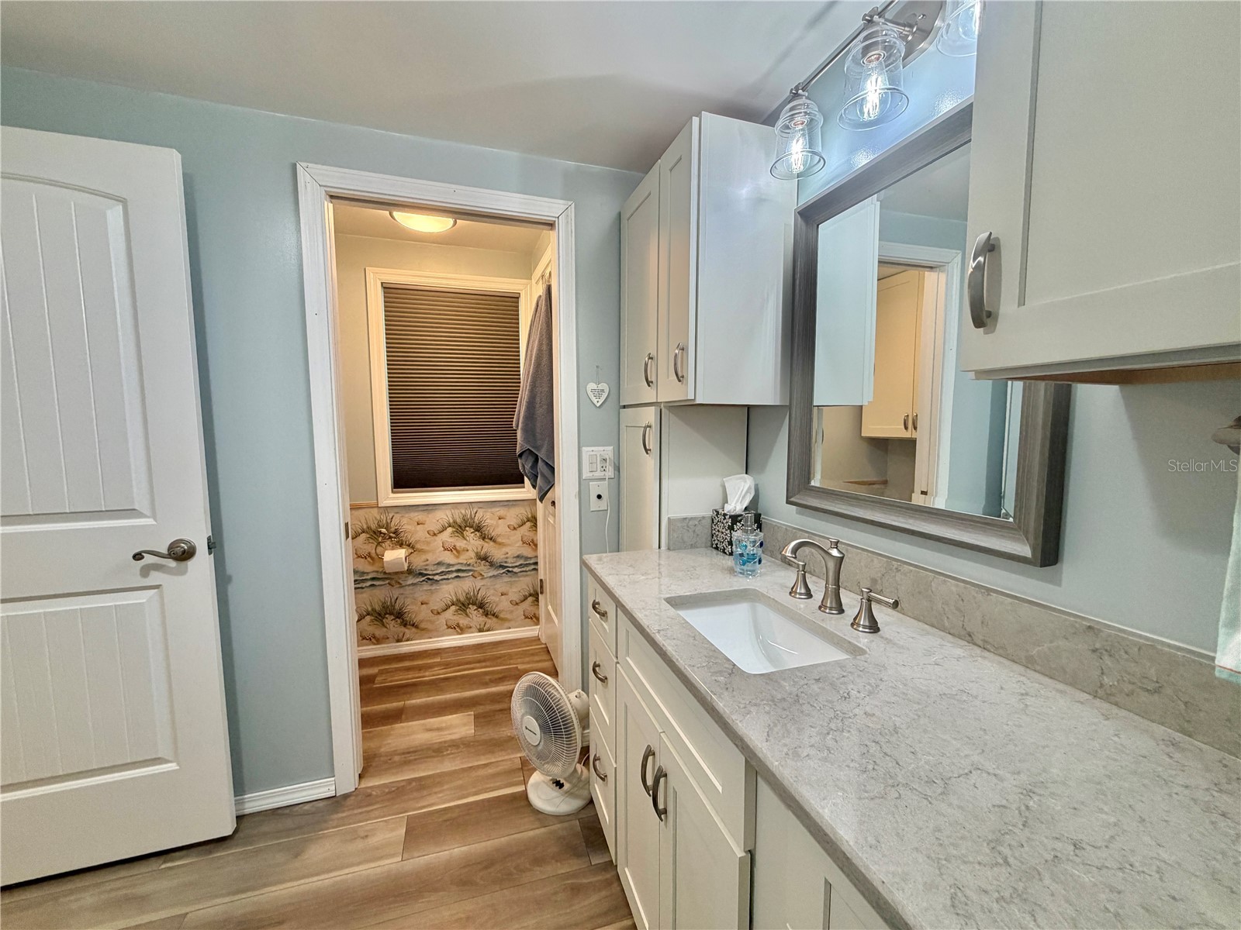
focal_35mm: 14
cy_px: 465
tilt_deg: -5.9
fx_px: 502
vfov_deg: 85.7
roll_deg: +1.0
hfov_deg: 102.1
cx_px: 620
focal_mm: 2.22
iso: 200
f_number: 2.2
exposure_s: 1/120
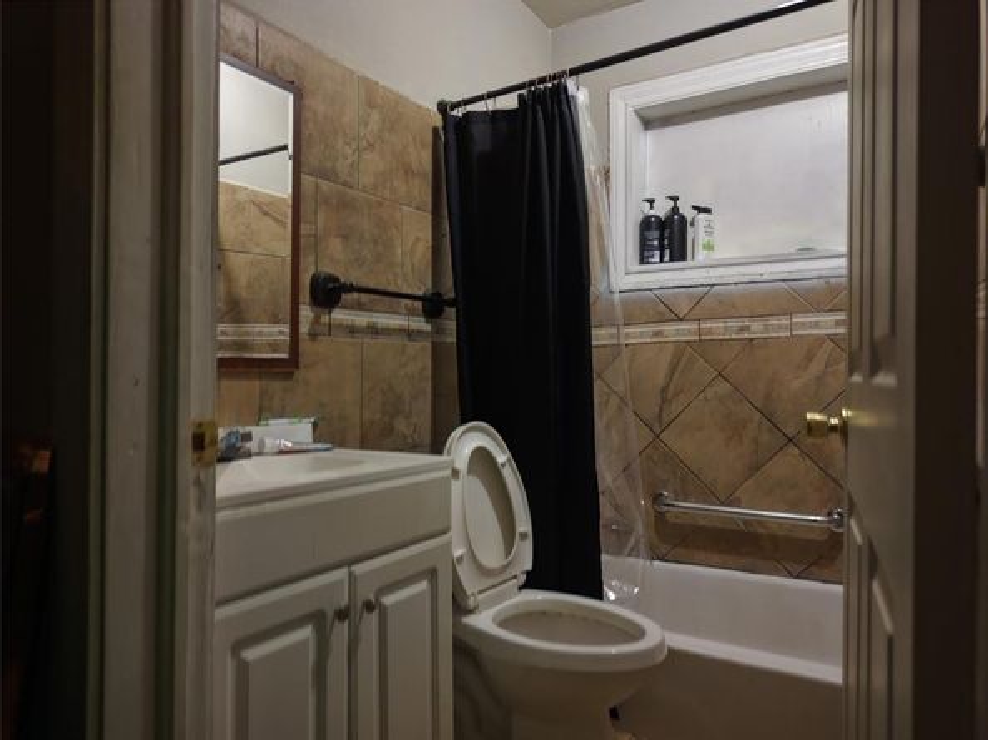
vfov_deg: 56.8
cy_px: 370
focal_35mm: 24
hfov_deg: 71.6
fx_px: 685
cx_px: 494
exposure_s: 1/25
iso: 170
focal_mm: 8.67
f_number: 1.8
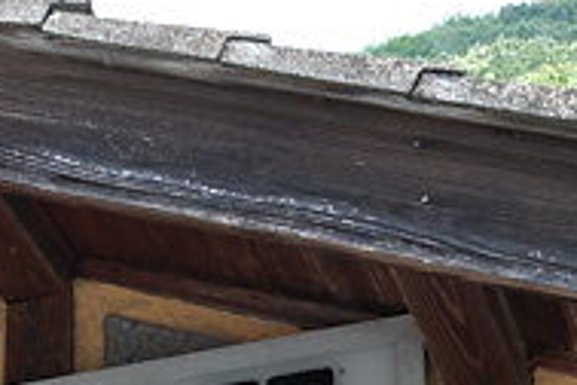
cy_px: 688
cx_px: 52
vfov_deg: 9.7
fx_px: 2148
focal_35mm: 134
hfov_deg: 15.1
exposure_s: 1/40
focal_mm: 21.9
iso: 125
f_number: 6.4
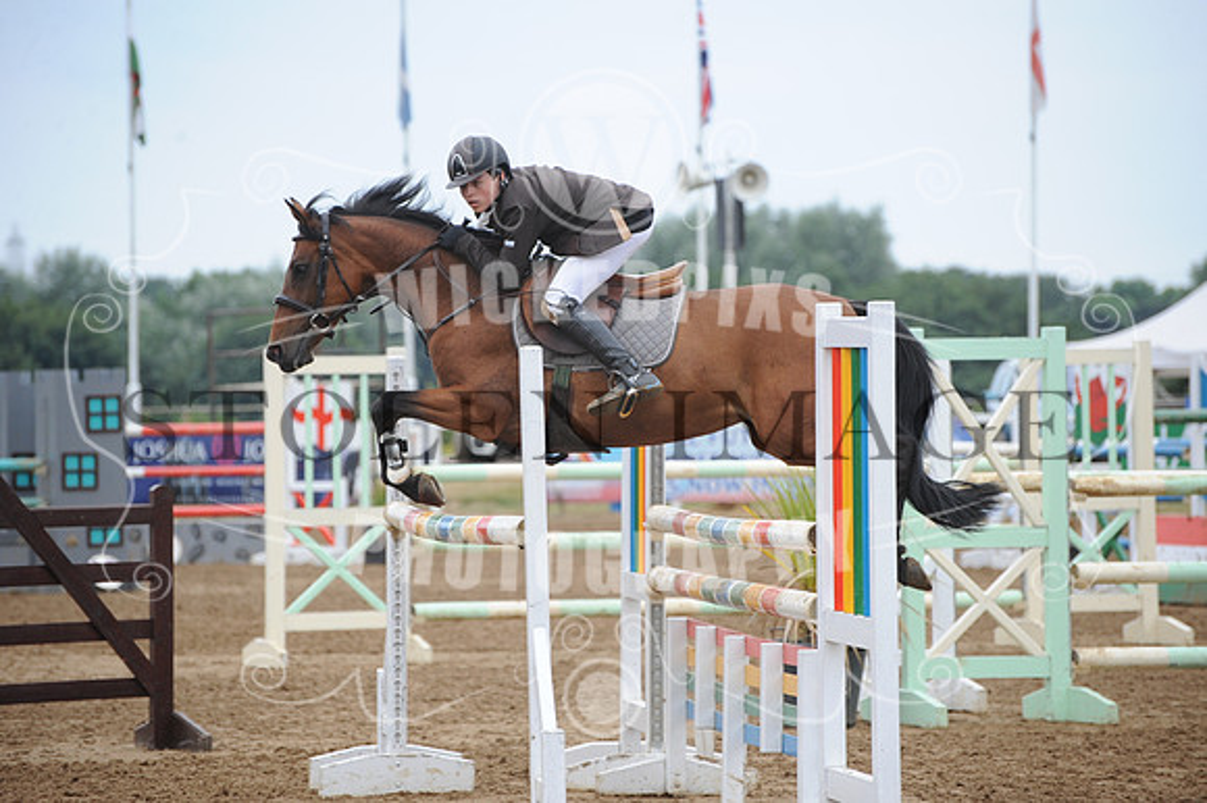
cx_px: 604
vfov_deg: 6.9
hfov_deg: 10.3
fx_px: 6701
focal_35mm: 200
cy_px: 402
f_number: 5.6
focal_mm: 200
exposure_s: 1/1000
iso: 1000
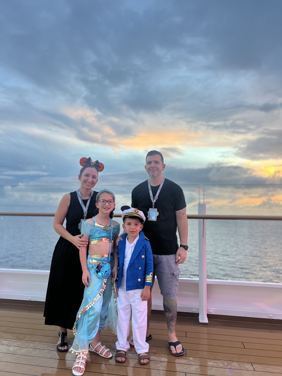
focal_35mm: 26
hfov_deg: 53.1
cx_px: 141
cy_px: 188
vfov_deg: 67.3
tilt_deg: +6.4
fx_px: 282
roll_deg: -0.7
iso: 80
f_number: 1.5
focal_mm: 5.7
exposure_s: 1/120
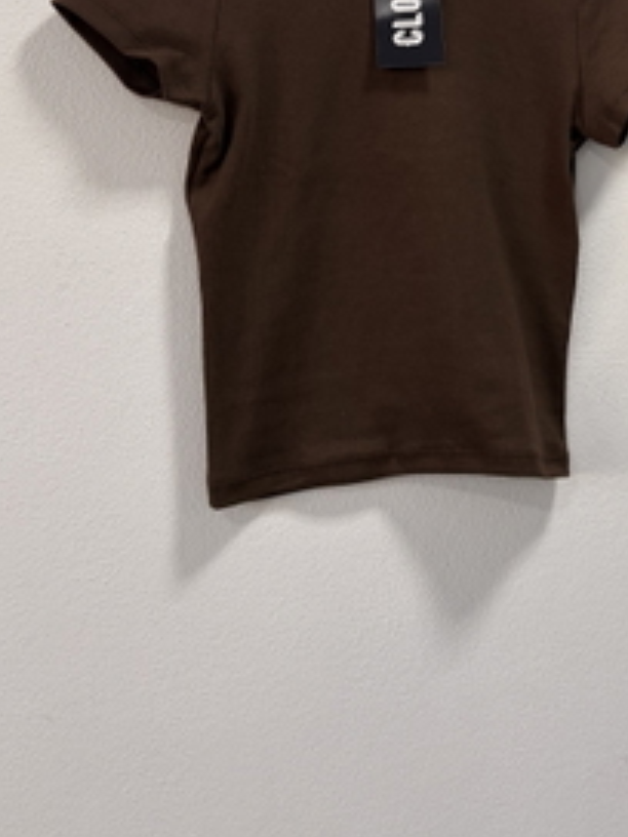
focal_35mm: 51
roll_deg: -0.1
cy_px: 115
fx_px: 1234
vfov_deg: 35.7
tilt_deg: +4.5
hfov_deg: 27.6
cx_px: 560
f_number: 1.6
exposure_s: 1/100
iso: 80
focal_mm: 5.96
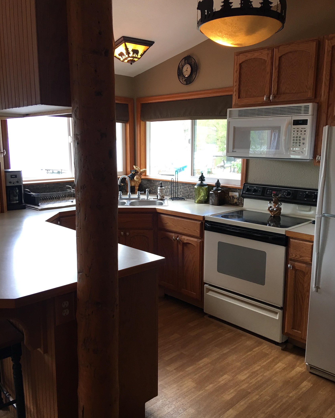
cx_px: 170
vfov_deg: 57.2
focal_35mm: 31
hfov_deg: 47.1
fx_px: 384
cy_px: 208
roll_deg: -0.6
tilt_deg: -9.8
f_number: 2.2
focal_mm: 4.15
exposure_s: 1/30
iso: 32
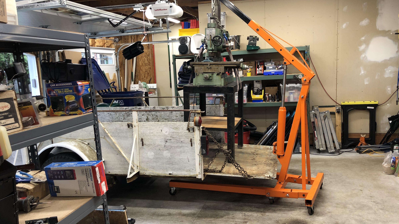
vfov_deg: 37.8
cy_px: 119
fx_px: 328
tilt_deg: -9.6
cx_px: 201
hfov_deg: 62.6
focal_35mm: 31
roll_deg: +2.3
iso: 20
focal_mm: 4
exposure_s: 1/40
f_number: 1.8
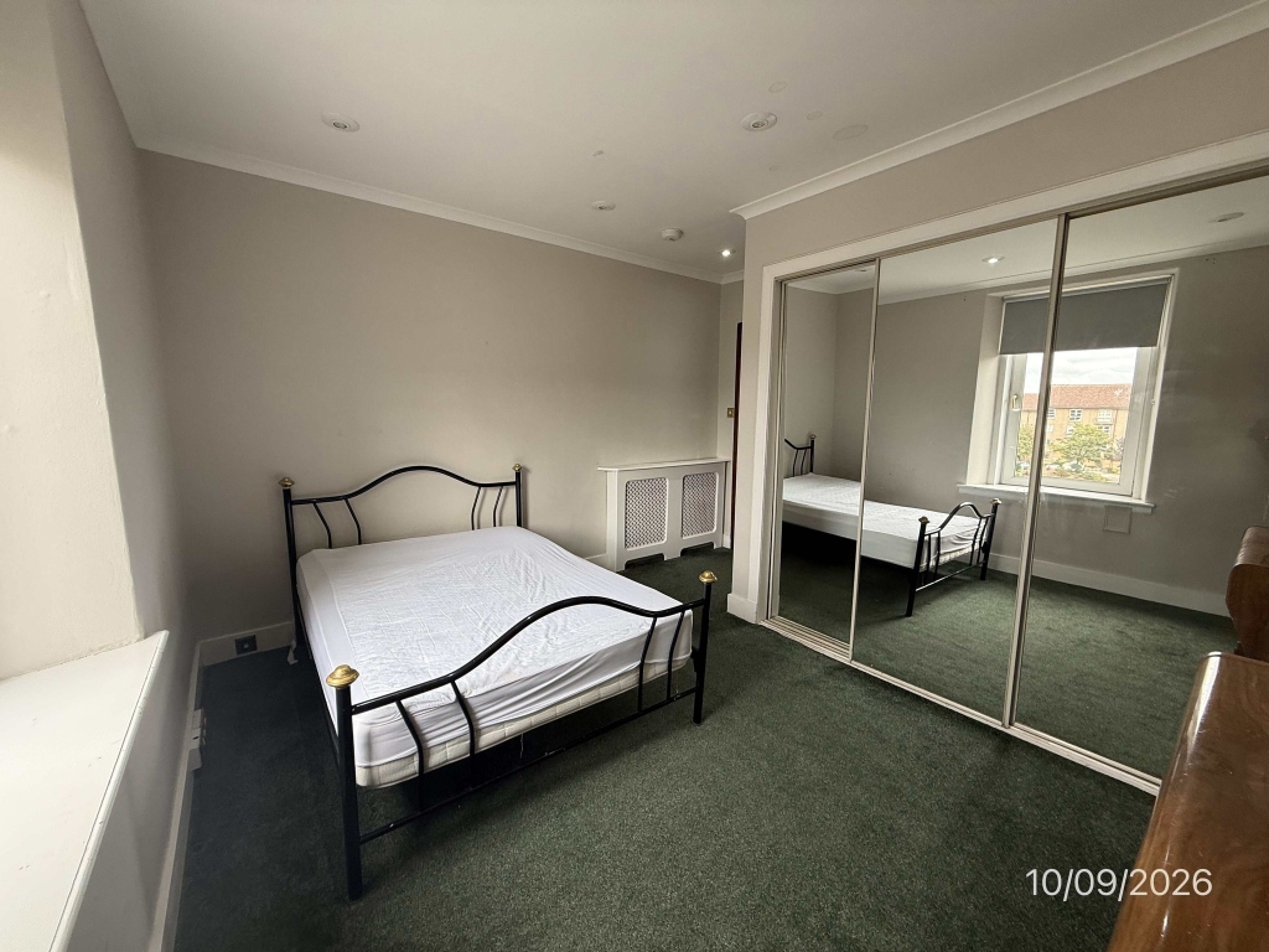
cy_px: 476
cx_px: 634
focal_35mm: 14
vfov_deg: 85.7
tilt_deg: -7.5
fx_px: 513
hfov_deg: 102.1
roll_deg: -0.5
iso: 125
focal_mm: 2.22
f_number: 2.2
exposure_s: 1/99
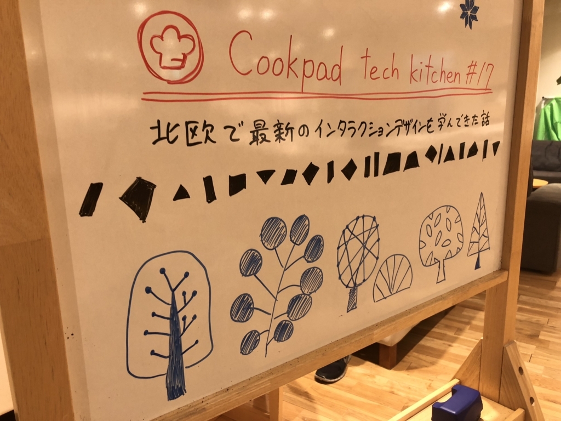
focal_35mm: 28
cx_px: 280
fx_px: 454
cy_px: 210
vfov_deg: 49.7
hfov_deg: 63.4
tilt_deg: -13.1
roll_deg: +0.7
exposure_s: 1/20
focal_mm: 3.99
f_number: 1.8
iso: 40
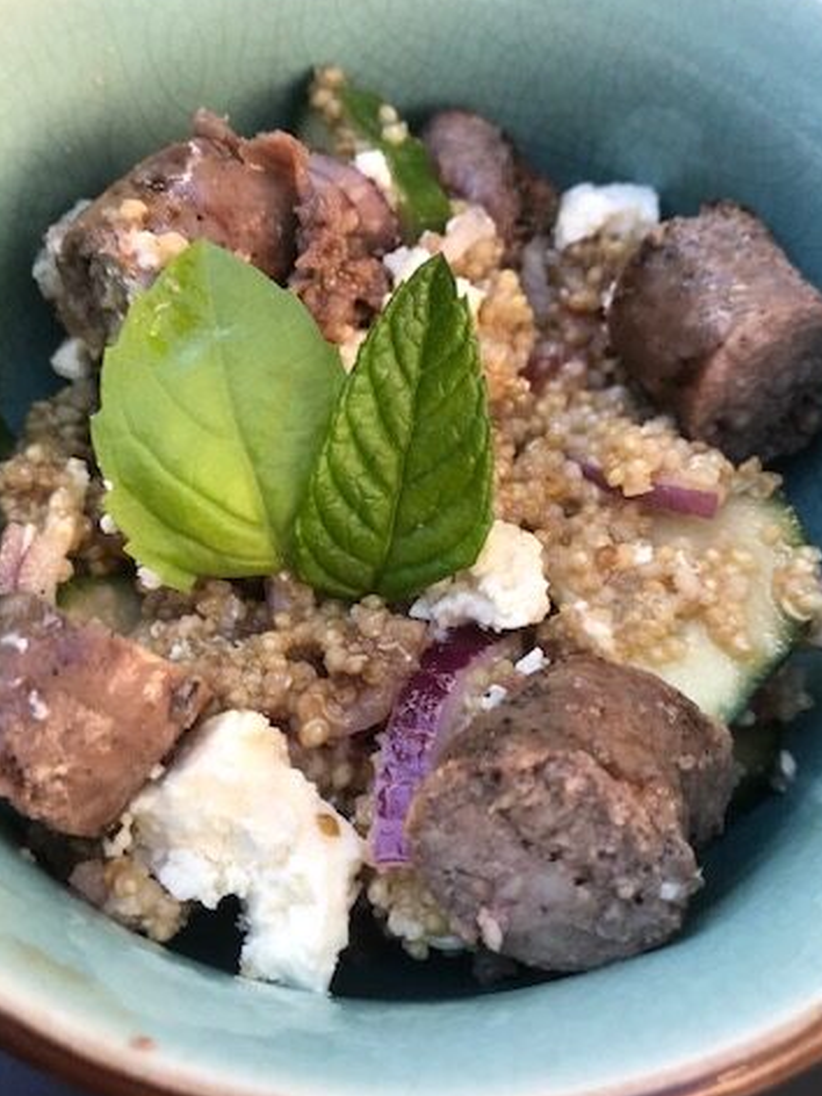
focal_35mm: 38
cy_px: 490
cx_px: 365
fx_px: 1203
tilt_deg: -64.3
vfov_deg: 48.9
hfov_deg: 37.7
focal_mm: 3.99
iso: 20
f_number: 1.8
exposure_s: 1/112
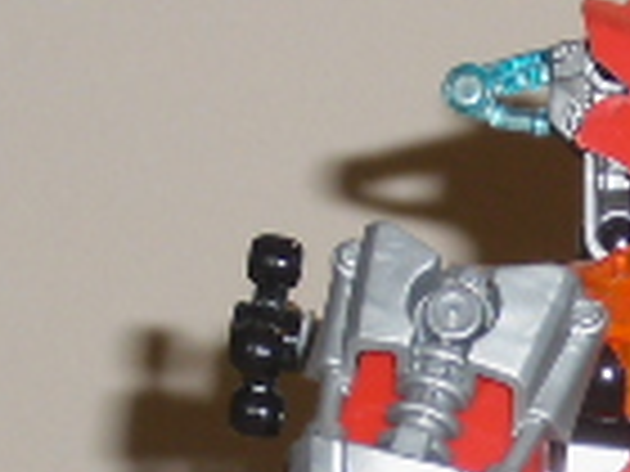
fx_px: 6079
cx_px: 666
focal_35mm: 334
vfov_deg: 4.4
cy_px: 724
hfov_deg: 5.9
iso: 200
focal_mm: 13.1
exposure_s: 1/60
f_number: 4.6
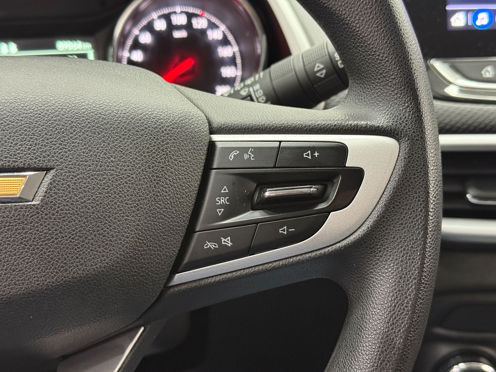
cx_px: 248
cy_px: 186
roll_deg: +1.2
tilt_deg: -22.2
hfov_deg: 39.7
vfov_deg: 30.3
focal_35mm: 48
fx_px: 688
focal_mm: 6.76
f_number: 1.78
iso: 500
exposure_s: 1/30
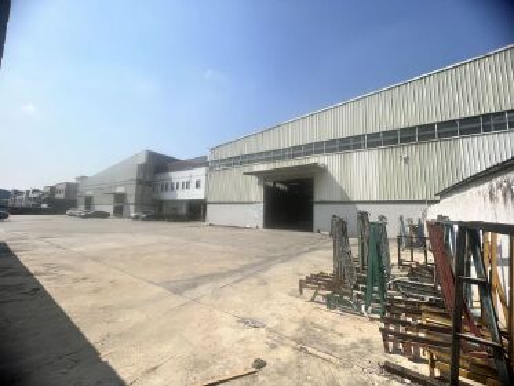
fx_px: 193
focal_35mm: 13
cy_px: 193
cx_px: 257
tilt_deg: +6.2
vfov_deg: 89.9
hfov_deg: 106.2
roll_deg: -2.2
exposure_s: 1/2732
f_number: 1.8
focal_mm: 1.57
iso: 32
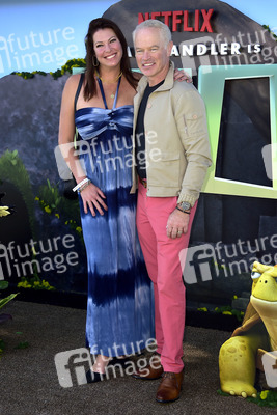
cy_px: 208
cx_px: 138
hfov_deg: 24.2
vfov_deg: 35.6
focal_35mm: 56
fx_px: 646
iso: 125
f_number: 7.1
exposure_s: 1/250
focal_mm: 56
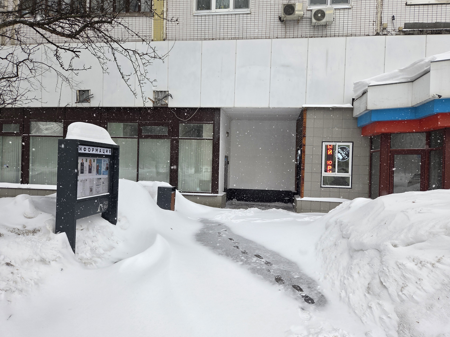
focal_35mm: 24
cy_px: 164
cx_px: 226
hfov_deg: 71.6
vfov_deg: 56.8
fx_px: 312
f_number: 1.8
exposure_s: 1/664
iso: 80
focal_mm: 5.4
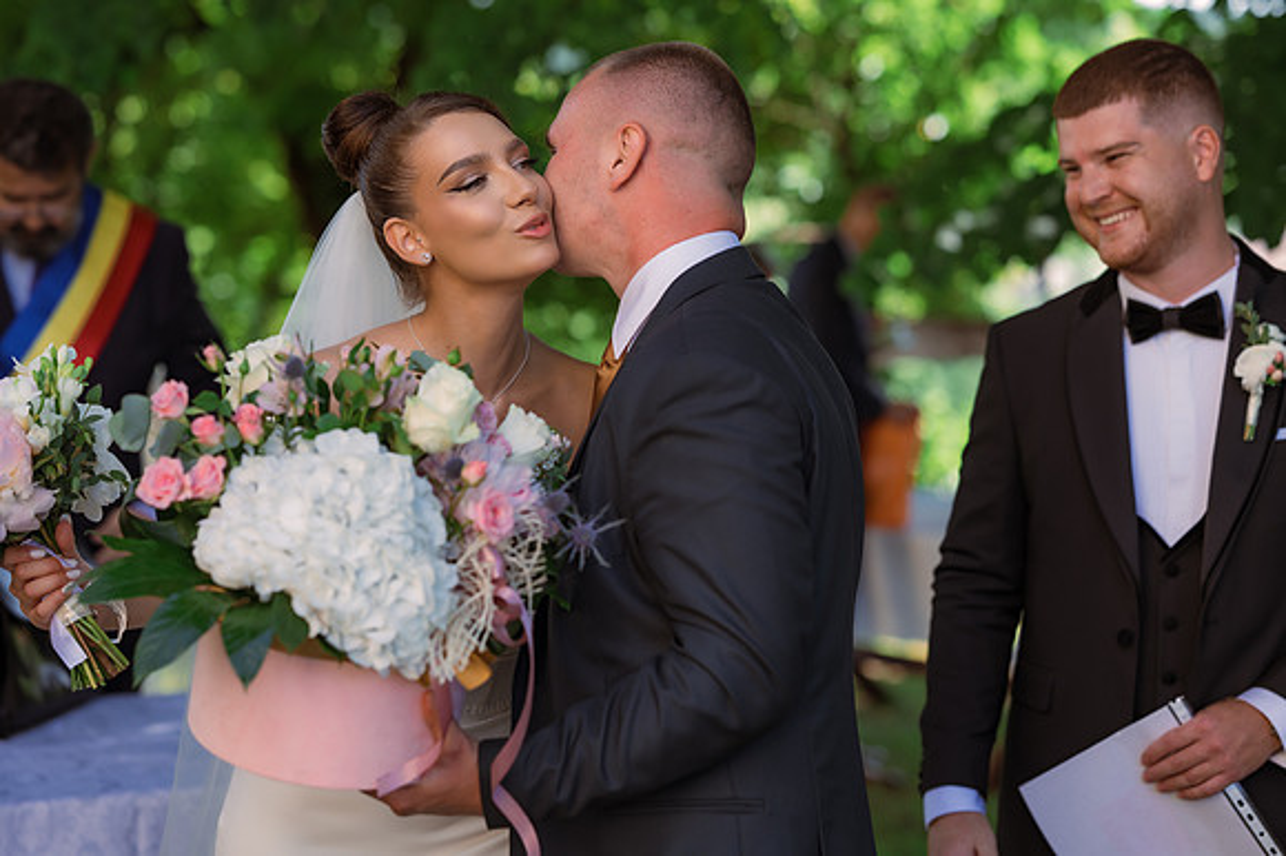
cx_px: 643
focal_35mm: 85
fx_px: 3035
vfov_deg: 16.1
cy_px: 428
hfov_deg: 23.9
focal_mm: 85
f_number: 2.8
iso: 250
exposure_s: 1/500
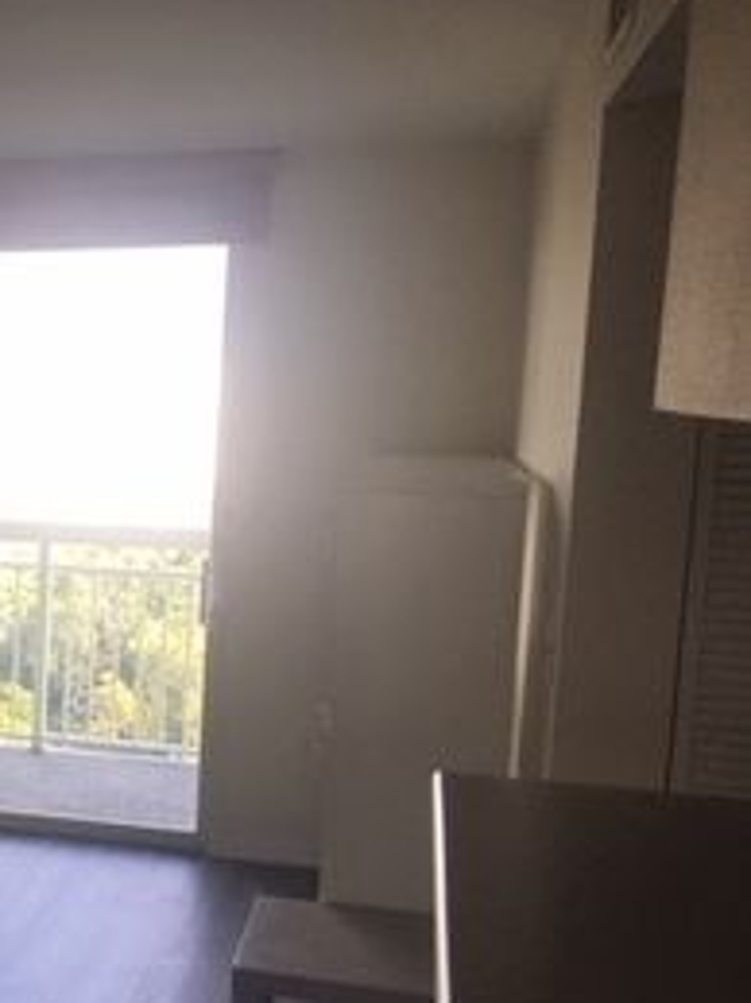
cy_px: 637
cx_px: -213
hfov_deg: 23.3
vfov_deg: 34.2
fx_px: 1621
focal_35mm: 56
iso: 32
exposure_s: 1/60
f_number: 2.2
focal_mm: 4.15
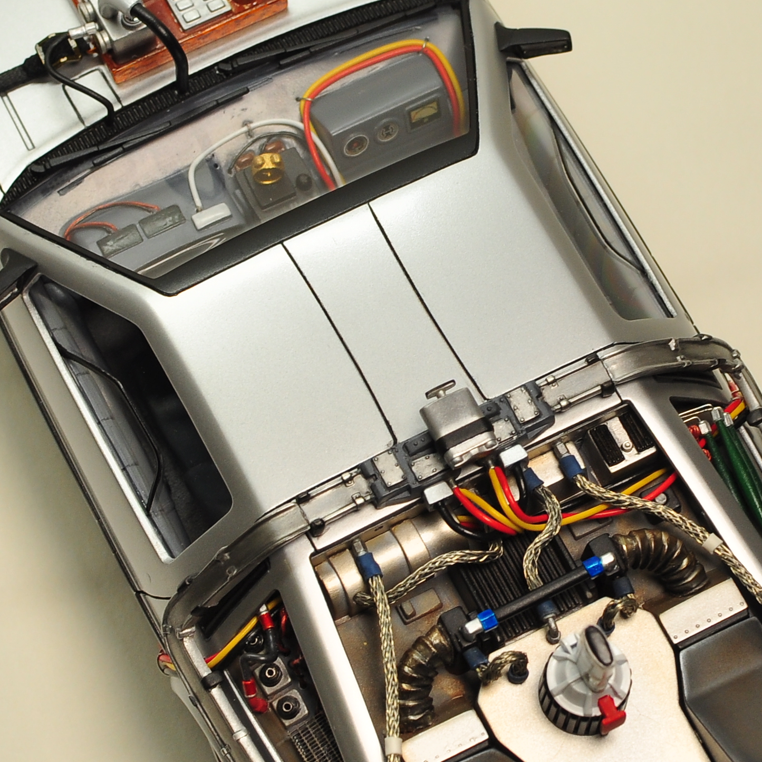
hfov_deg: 13.2
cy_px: 372
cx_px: 396
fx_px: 3294
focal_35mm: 132
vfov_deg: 13.2
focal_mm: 35
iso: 200
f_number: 7.1
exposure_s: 1/80
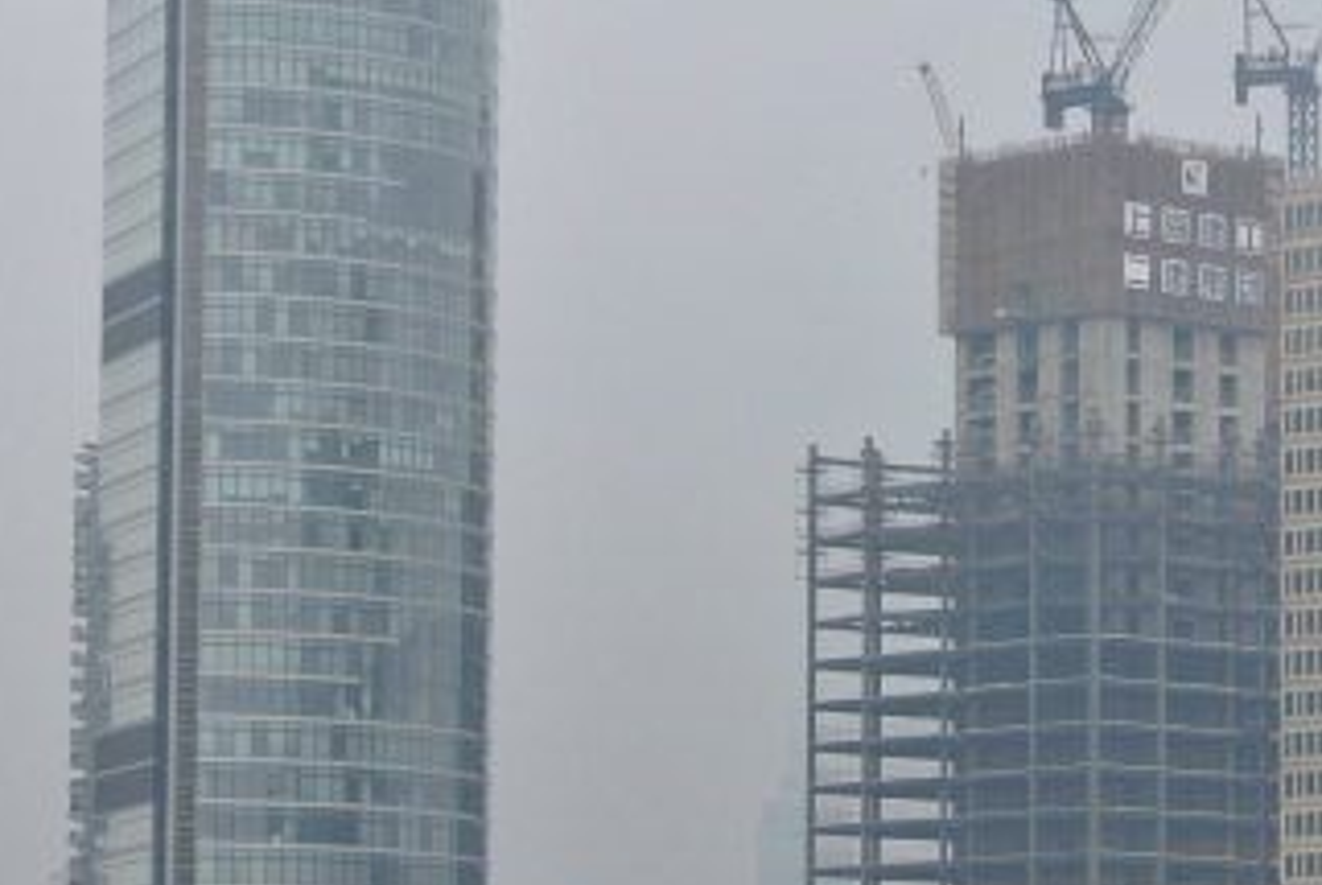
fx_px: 7428
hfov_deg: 10.2
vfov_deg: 6.8
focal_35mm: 202
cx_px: 828
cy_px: 638
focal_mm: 30
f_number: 5.6
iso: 100
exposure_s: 1/320
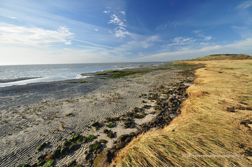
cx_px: 126
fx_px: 105
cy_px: 84
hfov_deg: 100.5
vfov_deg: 77.2
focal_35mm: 15
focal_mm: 10
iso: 200
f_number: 13
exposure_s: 1/45
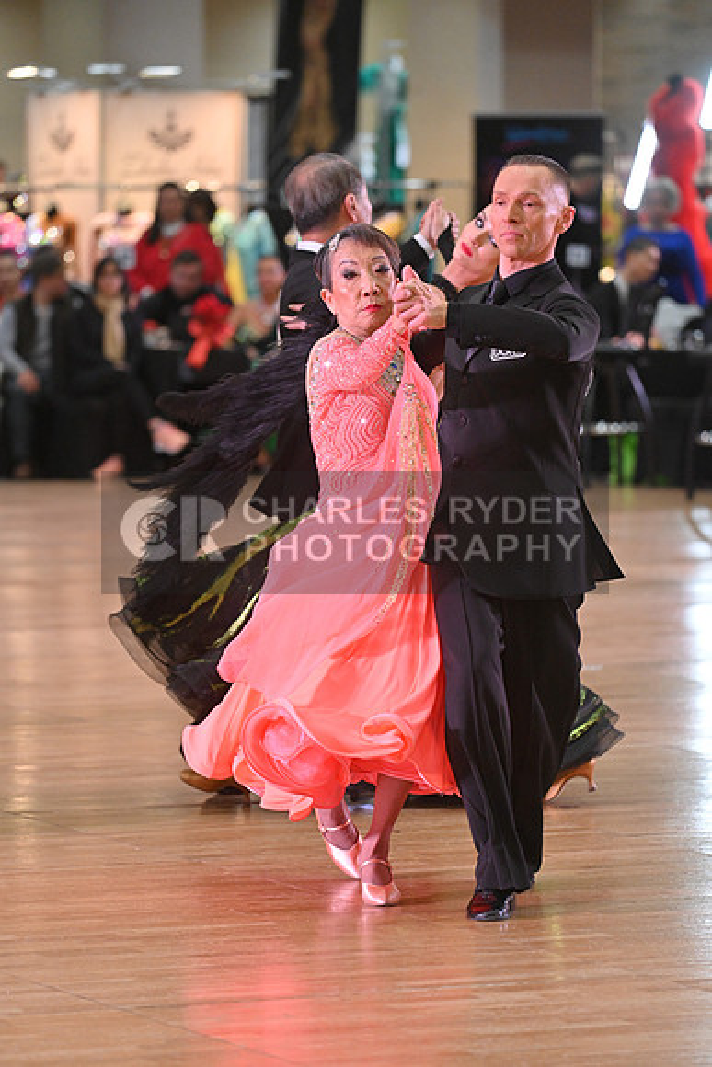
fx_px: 5929
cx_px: 356
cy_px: 534
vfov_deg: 10.3
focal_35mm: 200
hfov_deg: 6.9
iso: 3200
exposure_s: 1/400
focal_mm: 200
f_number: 5
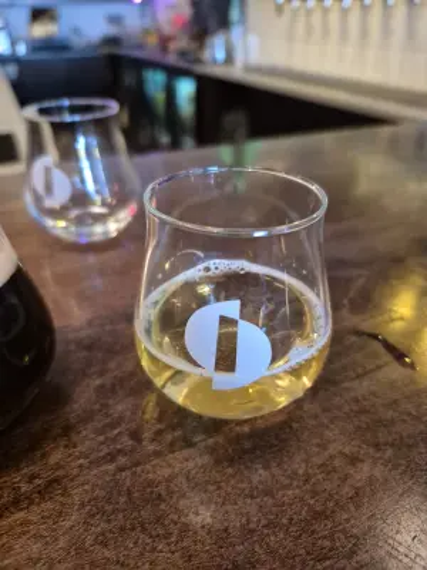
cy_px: 285
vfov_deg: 73.9
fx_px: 378
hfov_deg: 58.9
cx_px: 214
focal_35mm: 23
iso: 1000
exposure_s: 1/60
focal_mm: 5.4
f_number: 1.8
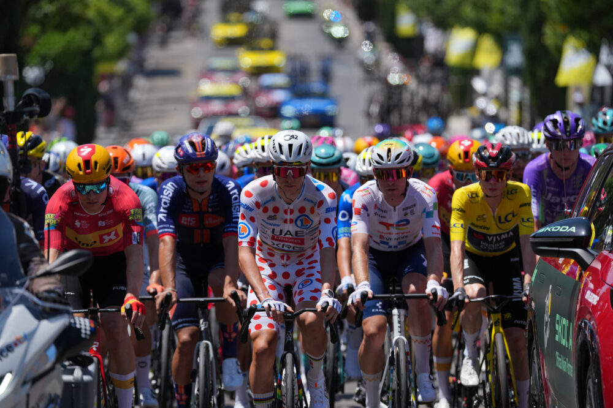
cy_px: 204
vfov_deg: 4.9
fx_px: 4749
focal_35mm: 279
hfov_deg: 7.4
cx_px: 306
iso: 640
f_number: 4.5
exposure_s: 1/5000
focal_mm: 279
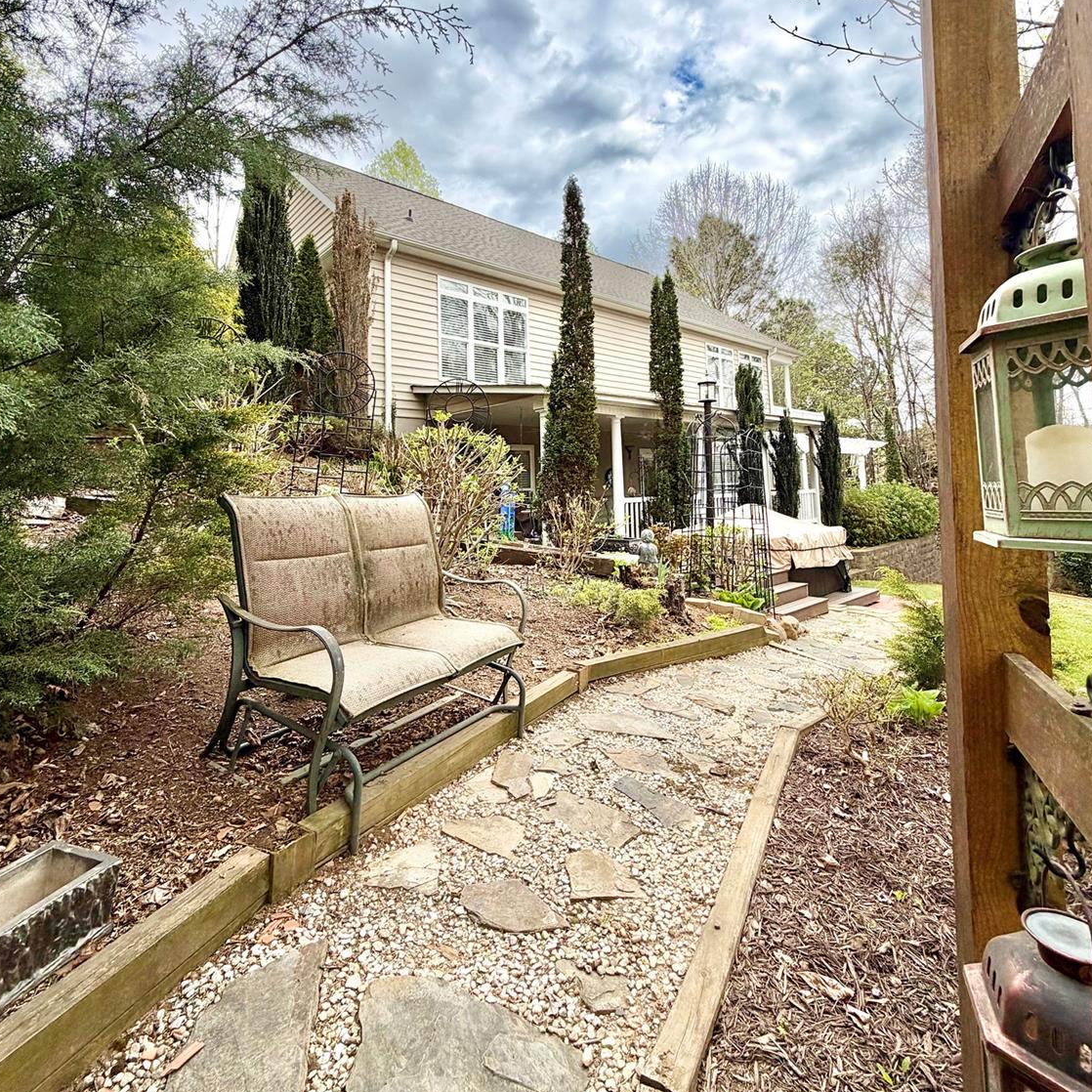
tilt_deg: +4.2
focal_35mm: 17
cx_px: 548
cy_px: 449
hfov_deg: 84.0
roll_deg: +1.8
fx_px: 607
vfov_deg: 83.2
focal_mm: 2.22
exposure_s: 1/1050
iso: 20
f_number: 2.2
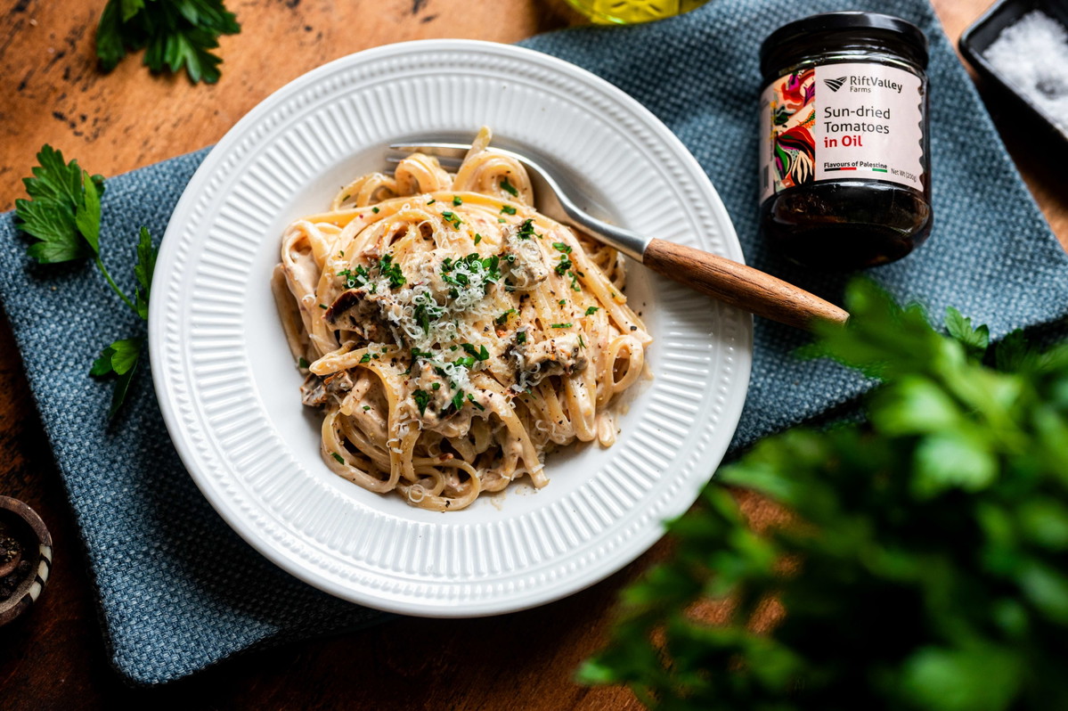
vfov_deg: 27.0
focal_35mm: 50
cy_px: 356
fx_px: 1482
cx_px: 534
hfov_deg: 39.6
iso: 1000
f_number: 2.8
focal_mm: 50
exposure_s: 1/160
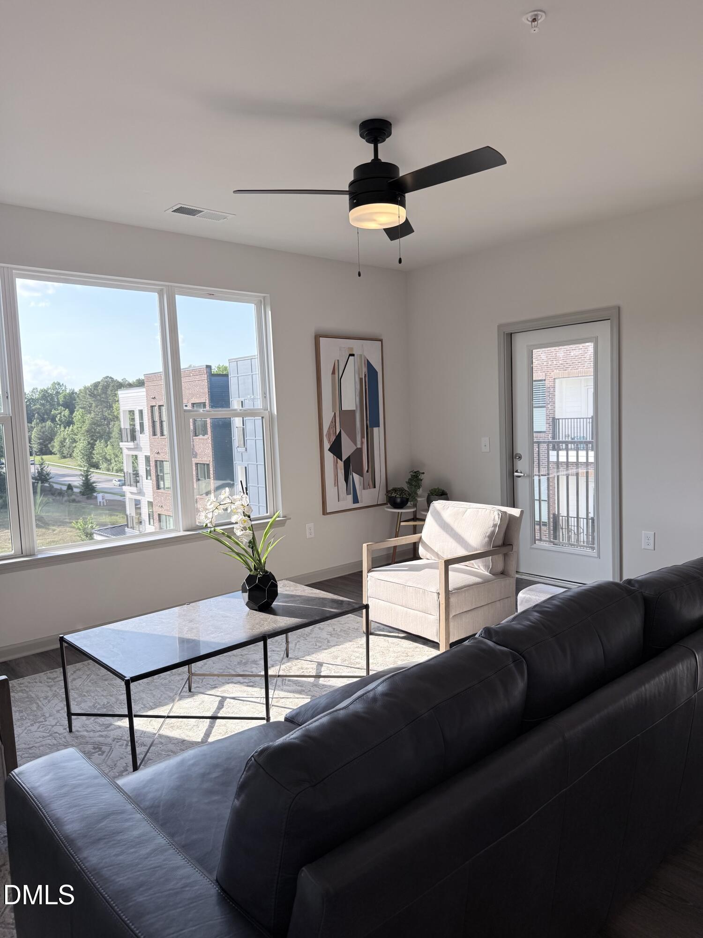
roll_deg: +0.8
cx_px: 352
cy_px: 469
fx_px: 650
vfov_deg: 71.6
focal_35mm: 24
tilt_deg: -5.3
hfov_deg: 56.8
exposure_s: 1/840
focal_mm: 6.76
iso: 80
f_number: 1.78
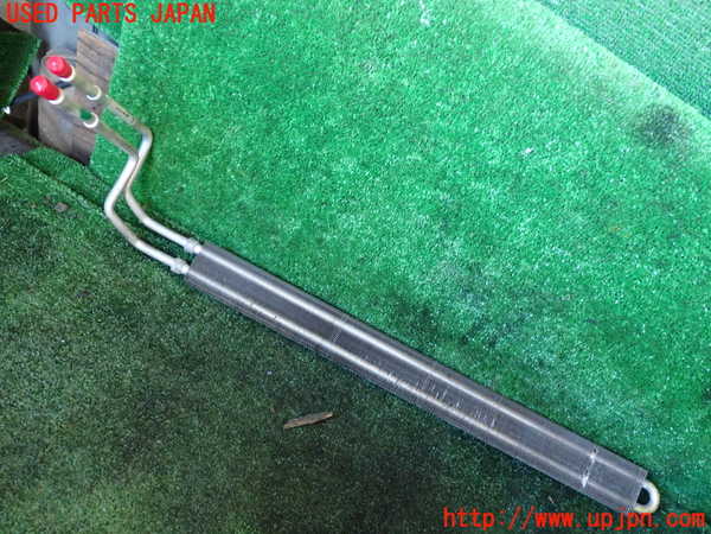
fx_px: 616
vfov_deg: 46.8
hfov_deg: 60.0
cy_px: 267
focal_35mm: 30
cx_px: 356
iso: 640
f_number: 2.3
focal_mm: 5.4
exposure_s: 1/30
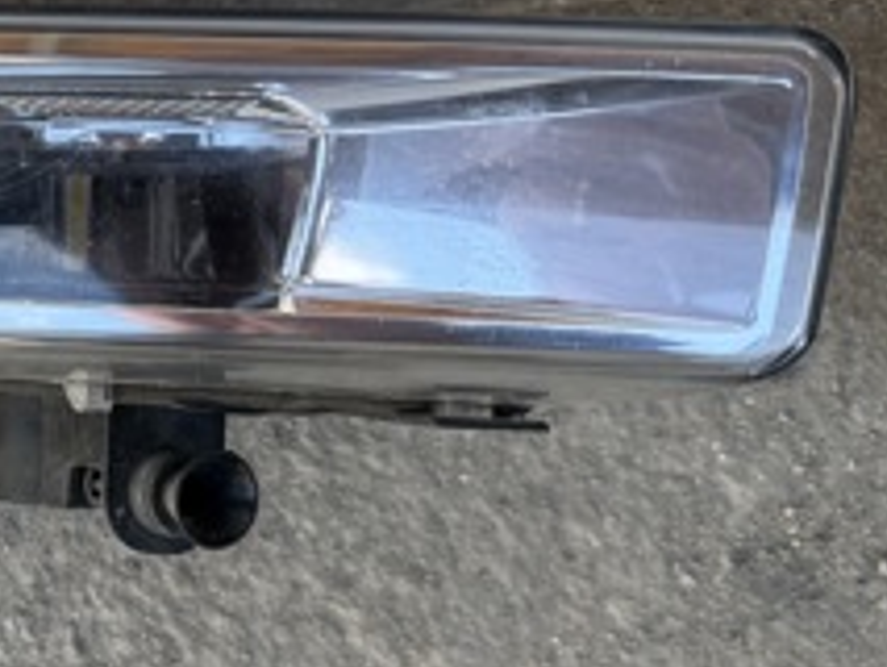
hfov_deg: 23.7
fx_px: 1846
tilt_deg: -84.0
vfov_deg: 20.5
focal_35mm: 72
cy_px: 350
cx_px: -275
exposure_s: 1/370
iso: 100
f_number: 1.78
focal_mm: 6.76
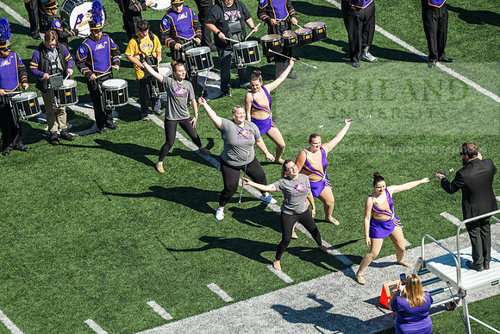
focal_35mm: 200
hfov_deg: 10.3
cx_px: 250
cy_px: 167
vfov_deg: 6.9
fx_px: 2778
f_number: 4
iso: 100
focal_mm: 200
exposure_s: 1/800
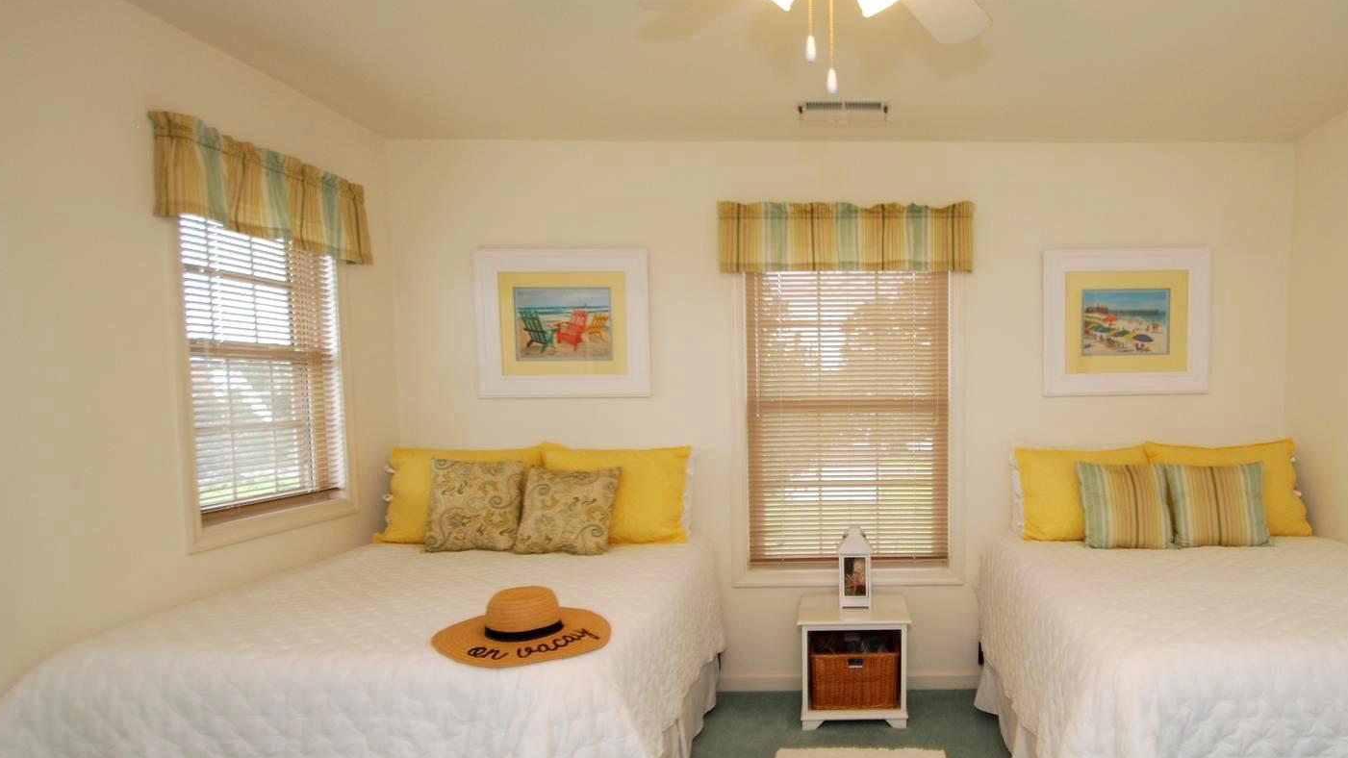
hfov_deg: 76.5
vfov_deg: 49.2
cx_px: 885
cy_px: 456
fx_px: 822
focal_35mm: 23
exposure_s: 1/60
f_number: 4
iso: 200
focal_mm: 10
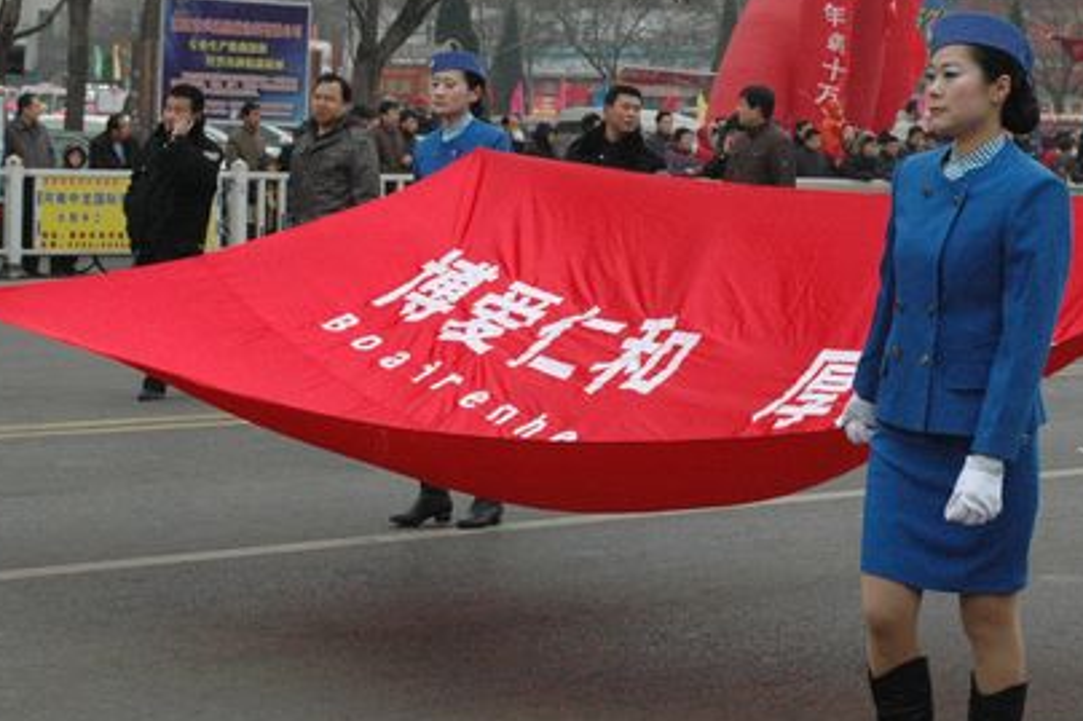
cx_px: 689
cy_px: 180
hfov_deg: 19.6
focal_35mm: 104
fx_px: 3127
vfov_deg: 13.1
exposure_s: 1/100
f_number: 6.3
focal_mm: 35
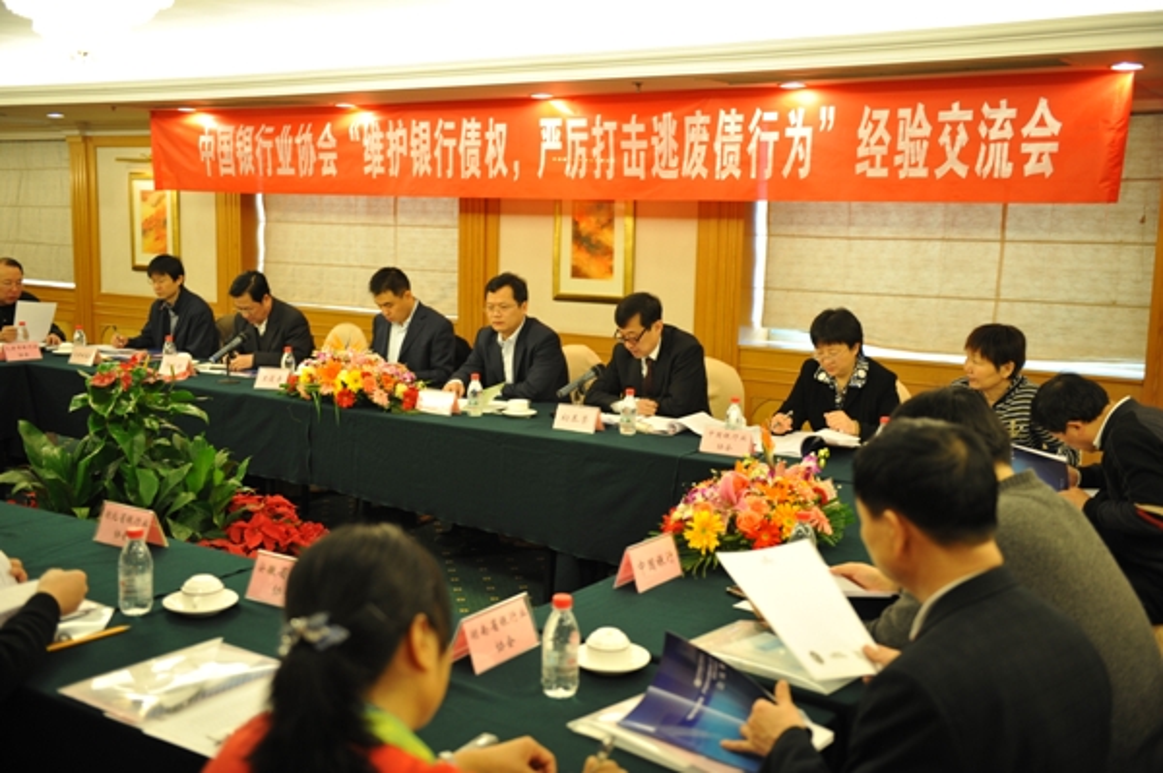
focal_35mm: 38
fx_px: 1227
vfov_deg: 35.0
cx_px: 582
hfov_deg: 50.7
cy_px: 386
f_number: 2.8
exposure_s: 1/25
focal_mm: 38
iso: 800
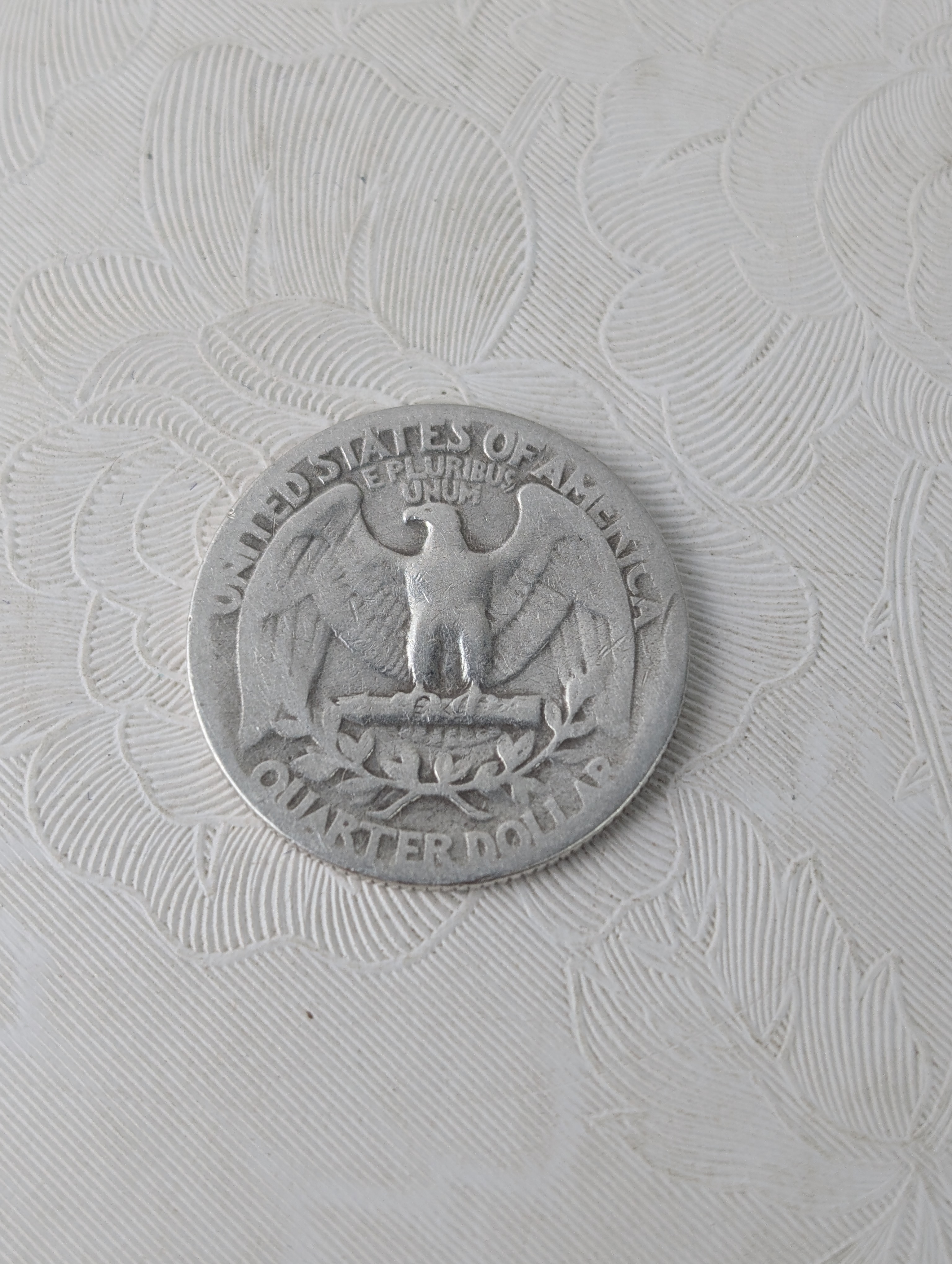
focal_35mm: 49
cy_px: 632
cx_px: 476
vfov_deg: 38.9
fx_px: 1792
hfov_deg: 29.7
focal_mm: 6.9
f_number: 1.68
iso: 58
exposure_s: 1/120
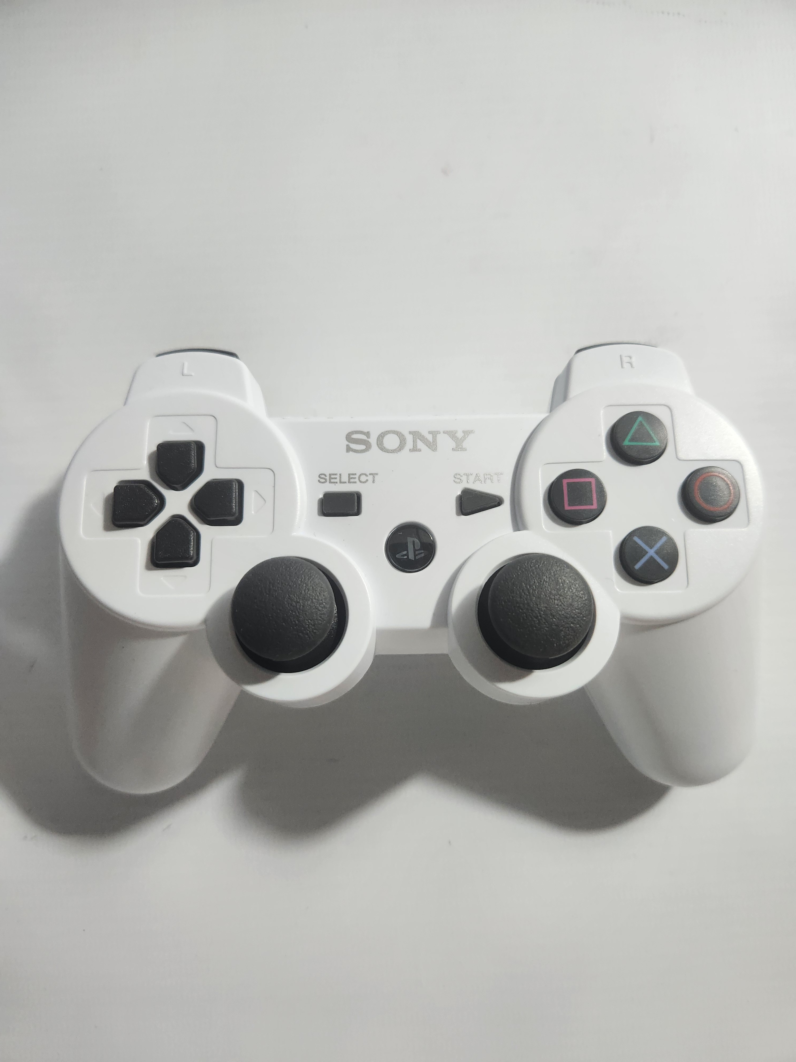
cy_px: 531
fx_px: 705
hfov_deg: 58.9
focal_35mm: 23
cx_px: 398
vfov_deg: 73.9
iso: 200
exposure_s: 1/101
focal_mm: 5.4
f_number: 1.8
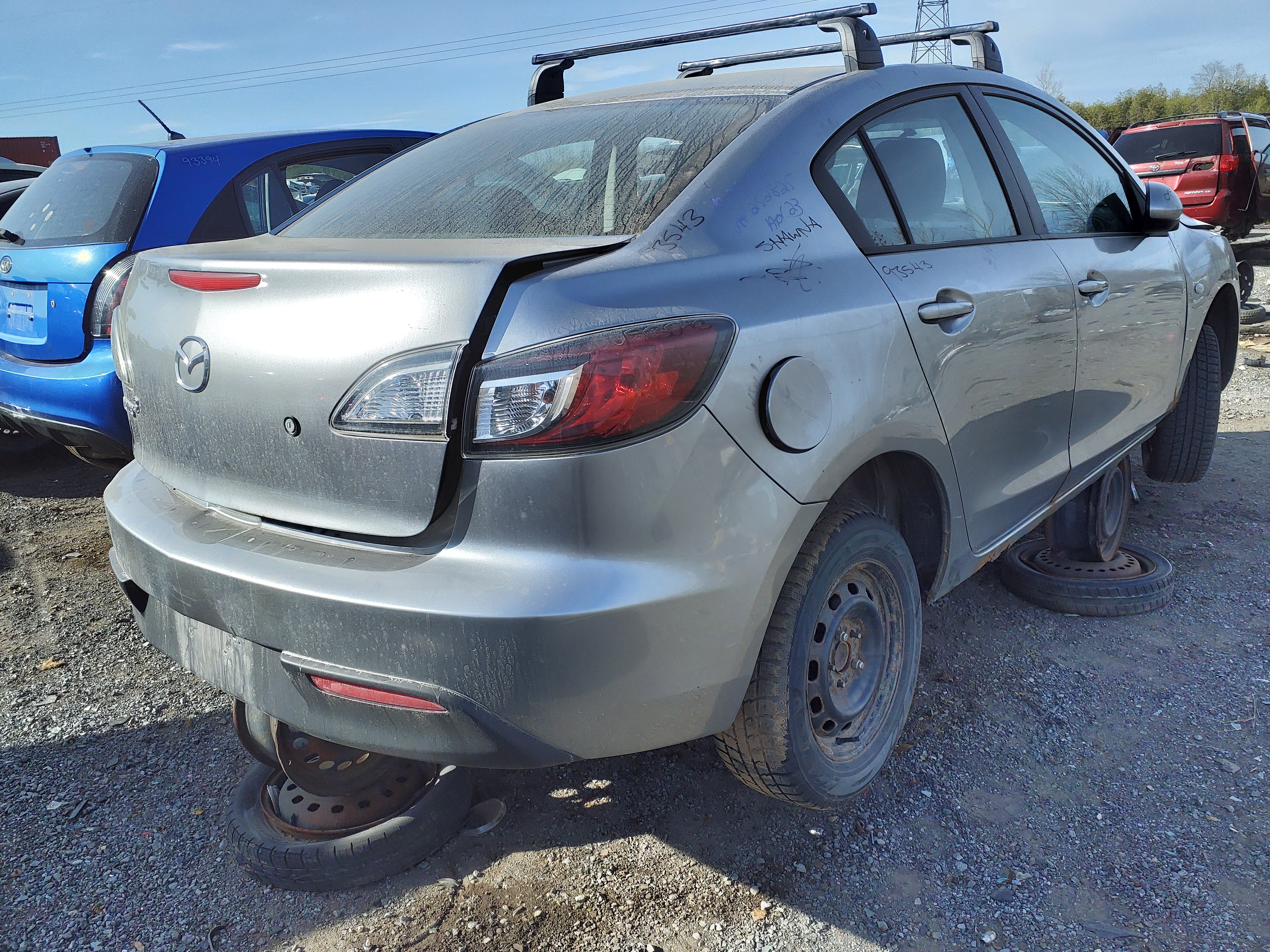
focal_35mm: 26
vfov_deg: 53.1
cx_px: 635
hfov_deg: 67.3
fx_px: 954
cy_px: 476
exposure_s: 1/517
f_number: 1.9
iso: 40
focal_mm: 3.58
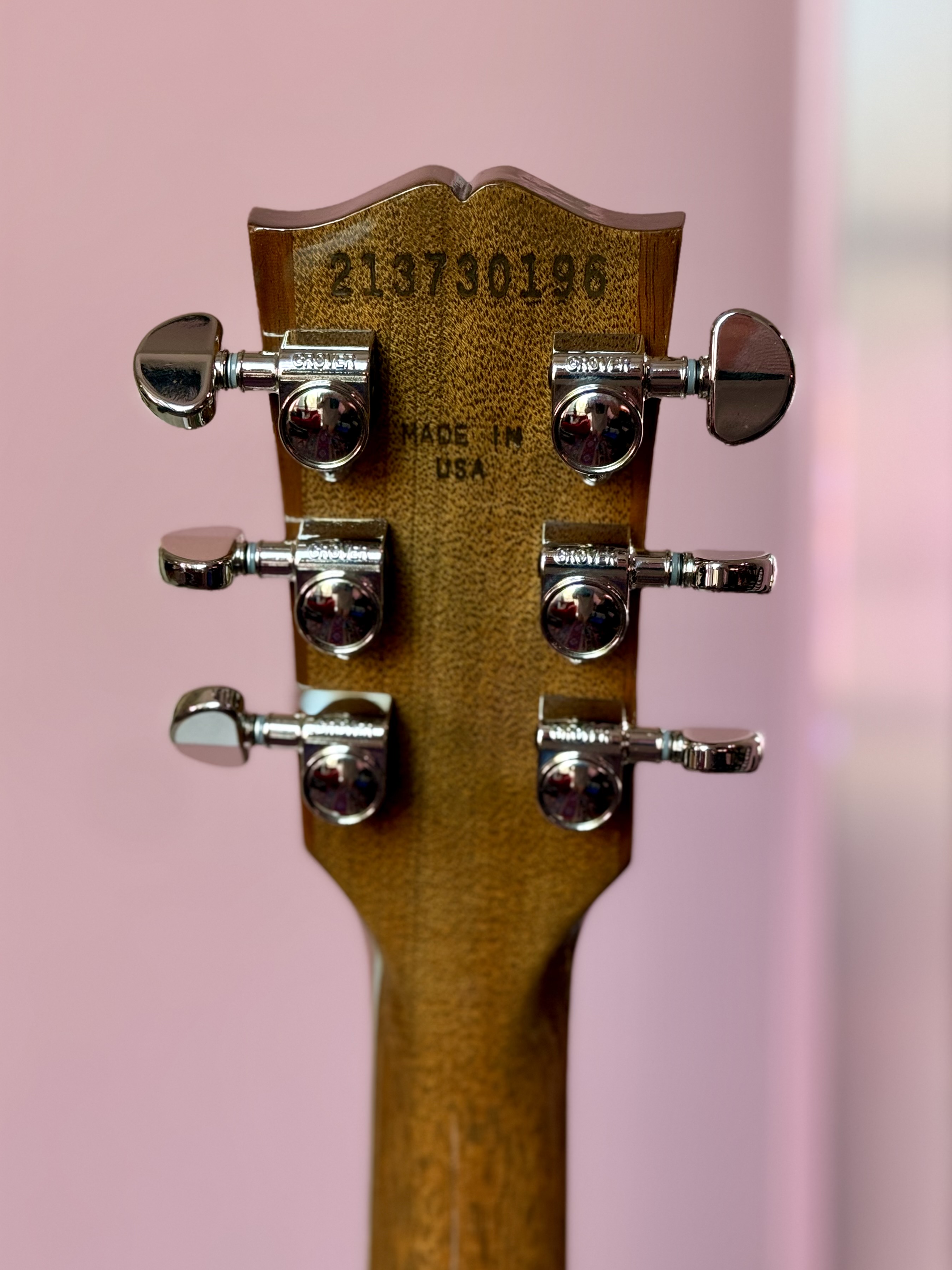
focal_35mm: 54
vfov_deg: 35.5
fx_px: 1980
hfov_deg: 27.0
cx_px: 447
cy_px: 646
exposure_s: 1/60
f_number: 1.78
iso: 200
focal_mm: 6.76
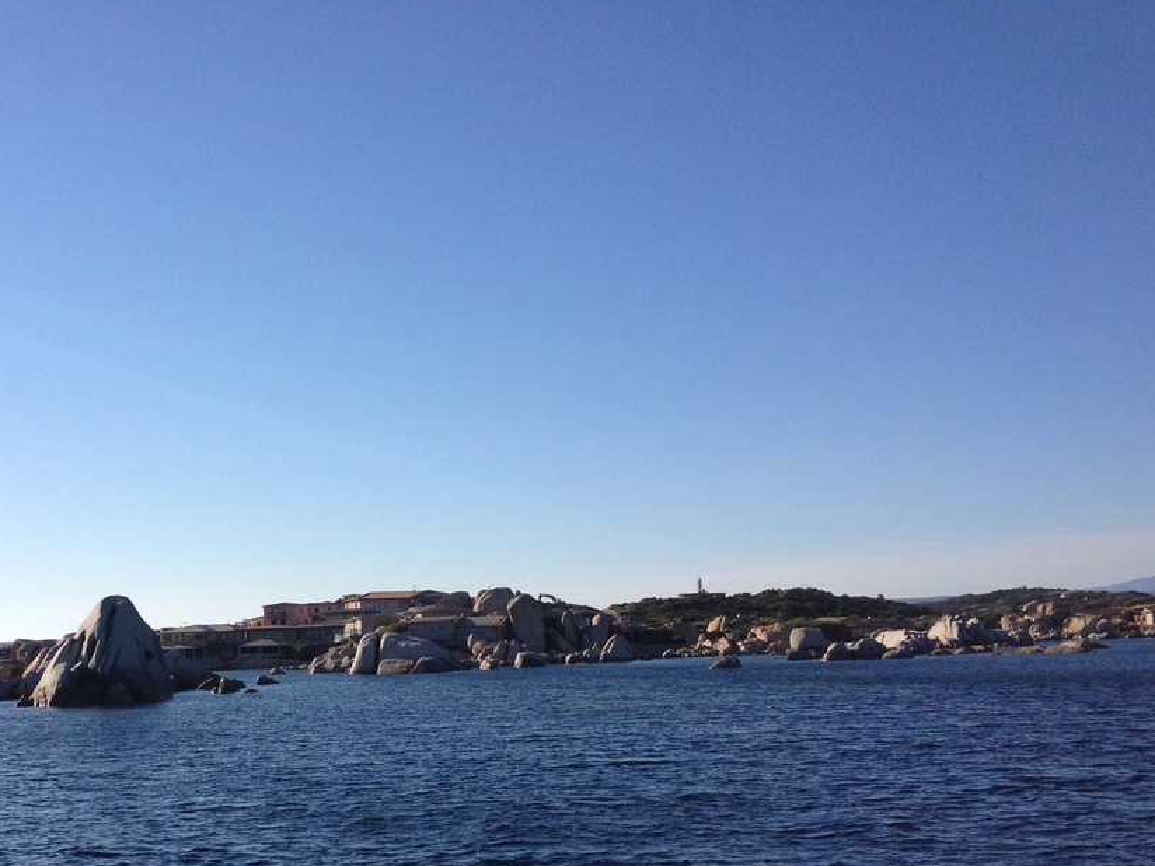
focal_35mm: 51
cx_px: 395
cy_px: 618
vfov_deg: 28.3
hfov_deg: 37.1
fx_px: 1702
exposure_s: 1/2404
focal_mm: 4.28
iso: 64
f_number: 2.4
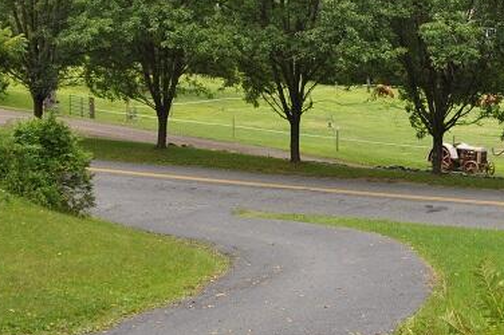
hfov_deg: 25.9
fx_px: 1077
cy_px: -8
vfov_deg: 17.2
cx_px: 401
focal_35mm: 77
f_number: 9
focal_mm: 18
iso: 400
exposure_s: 1/200
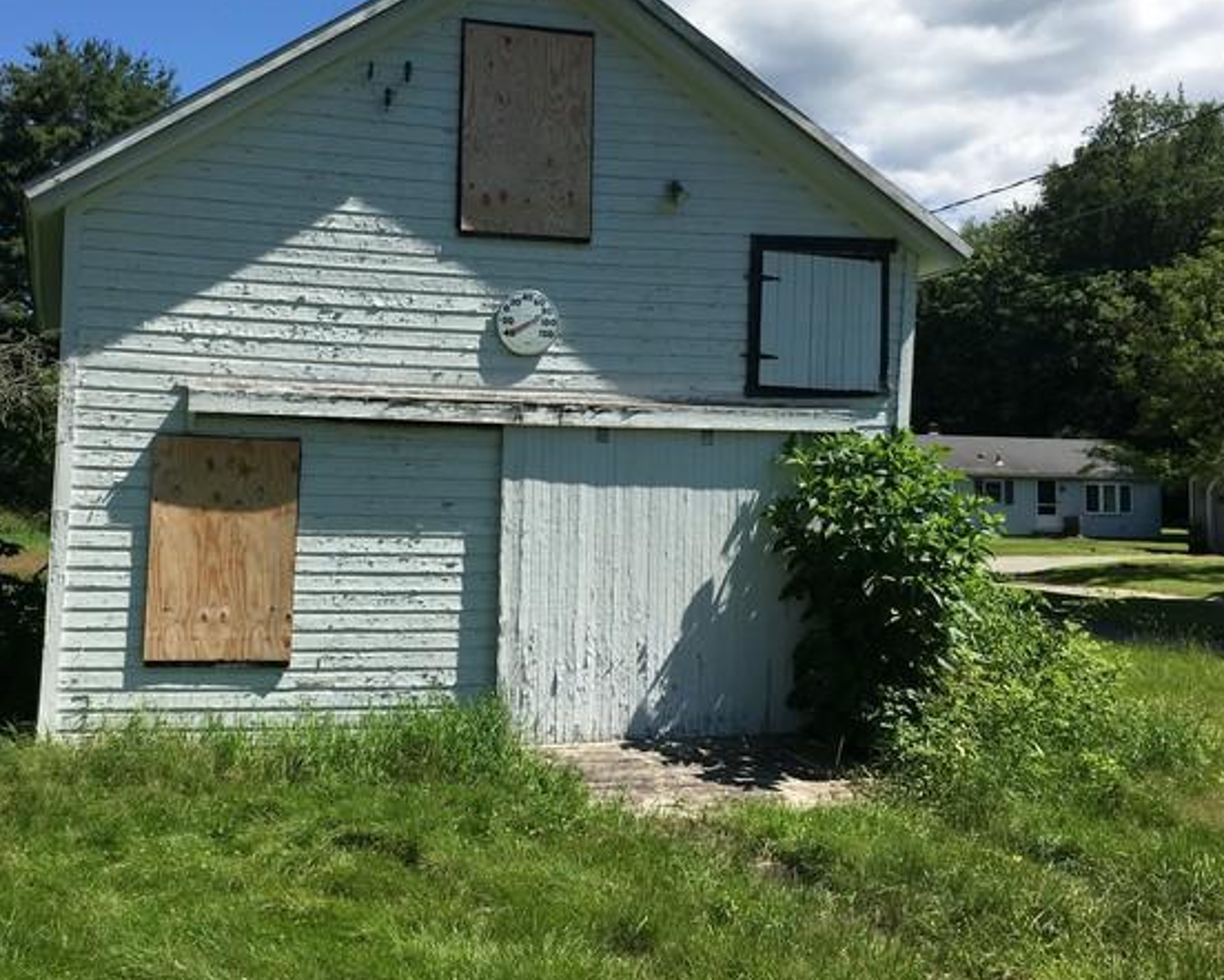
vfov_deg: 36.4
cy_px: 419
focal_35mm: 41
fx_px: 1486
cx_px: 512
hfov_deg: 44.6
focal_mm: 4.15
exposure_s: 1/1570
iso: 25
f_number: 2.2
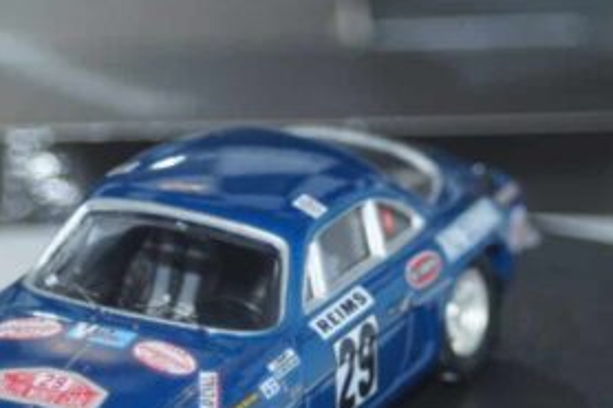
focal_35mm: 259
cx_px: 236
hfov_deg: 8.0
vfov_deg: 5.3
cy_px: 404
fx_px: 4407
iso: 500
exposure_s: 1/125
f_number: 5.6
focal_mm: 80
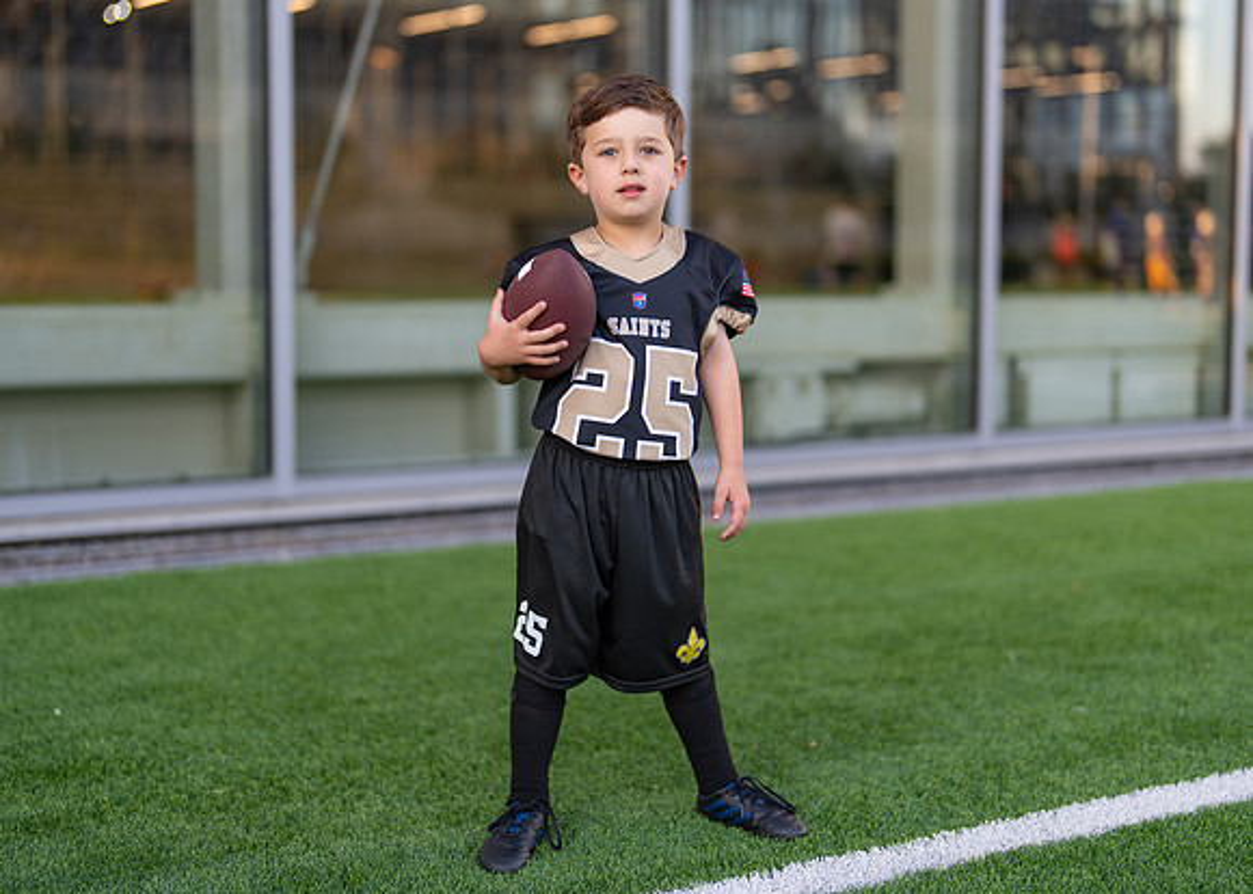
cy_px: 425
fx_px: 2034
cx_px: 632
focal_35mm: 57
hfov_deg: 34.2
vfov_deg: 24.8
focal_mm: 50
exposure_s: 1/1000
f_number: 1.2
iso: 200
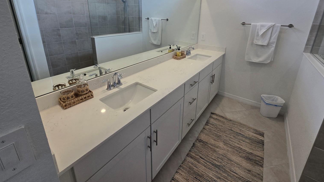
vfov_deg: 67.9
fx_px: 129
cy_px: 56
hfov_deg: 103.0
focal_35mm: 15
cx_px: 167
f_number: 2.2
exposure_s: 1/120
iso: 64
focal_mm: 2.2
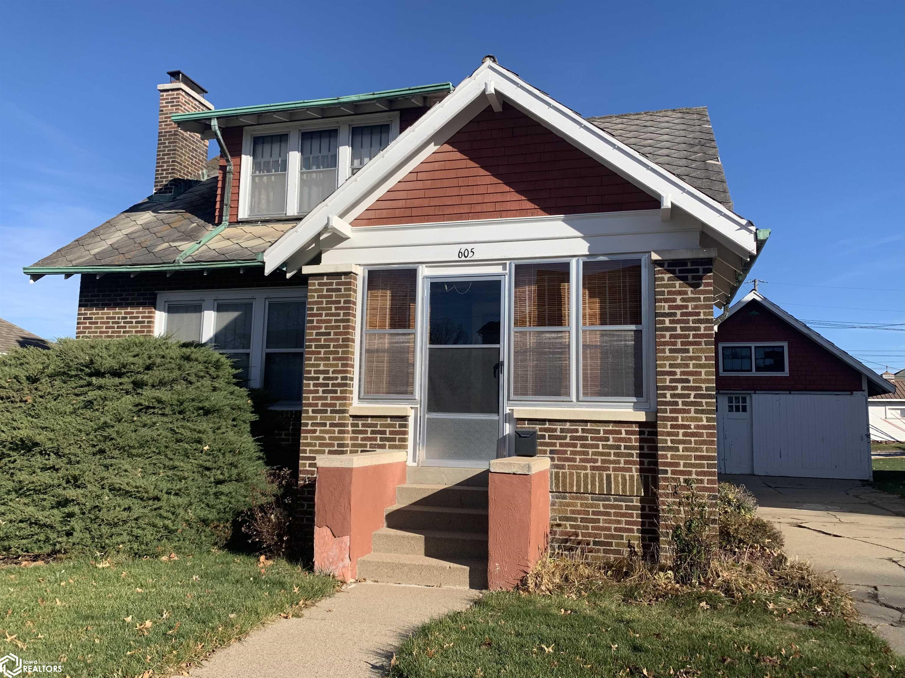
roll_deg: -0.3
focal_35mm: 26
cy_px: 339
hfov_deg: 67.3
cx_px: 452
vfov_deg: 53.1
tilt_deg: +7.7
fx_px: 680
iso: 25
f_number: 1.8
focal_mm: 4.25
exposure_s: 1/2075
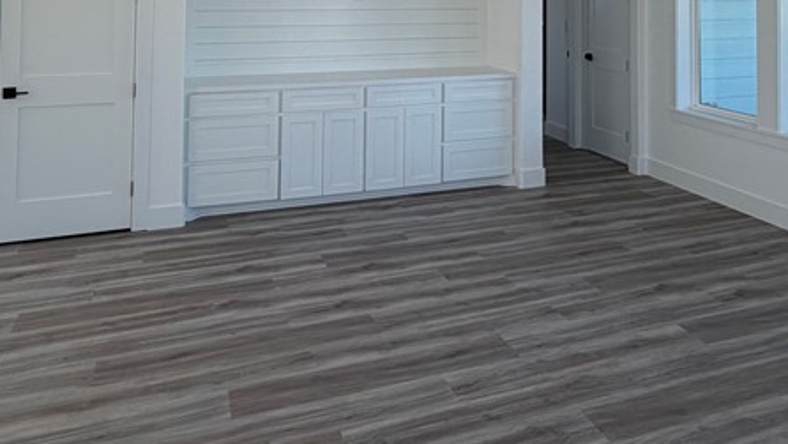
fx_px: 731
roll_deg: -0.6
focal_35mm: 35
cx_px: 479
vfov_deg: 30.2
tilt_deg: +3.0
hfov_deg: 56.1
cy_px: -44
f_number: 2.2
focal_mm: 2.22
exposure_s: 1/149
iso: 40
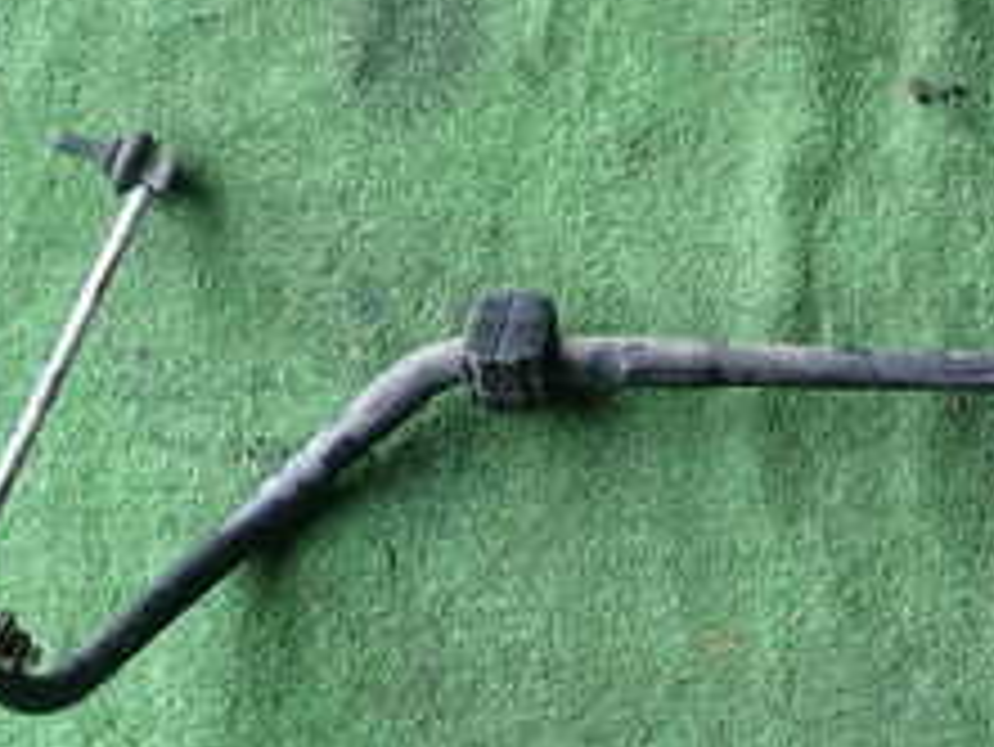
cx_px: 998
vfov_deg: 19.4
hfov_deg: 24.5
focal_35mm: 76
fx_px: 2184
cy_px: 400
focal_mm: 5.05
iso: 200
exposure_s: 1/60
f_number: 2.2
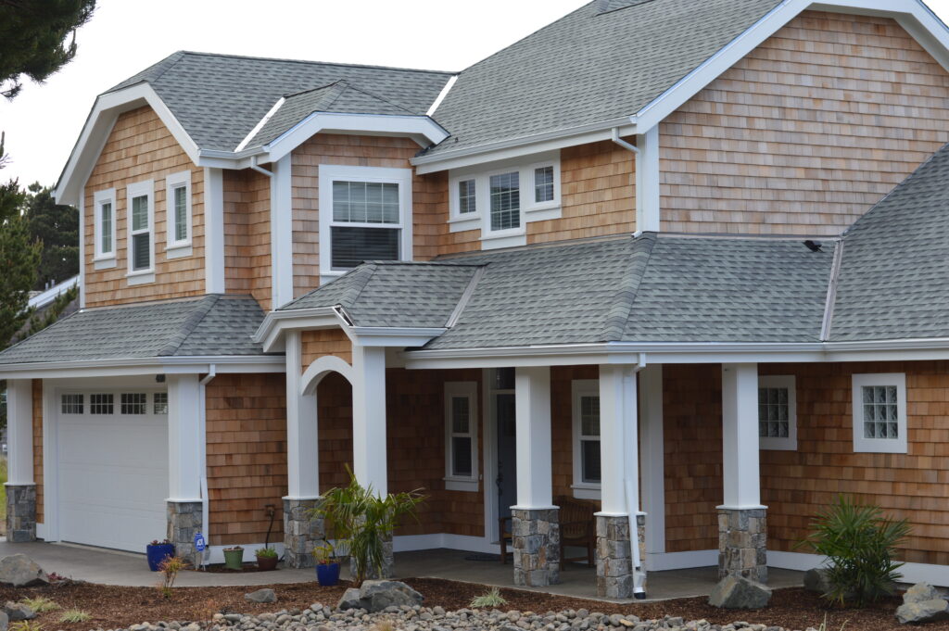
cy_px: 316
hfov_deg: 27.0
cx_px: 474
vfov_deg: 18.2
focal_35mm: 75
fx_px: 1975
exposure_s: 1/160
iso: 100
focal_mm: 50
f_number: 6.3
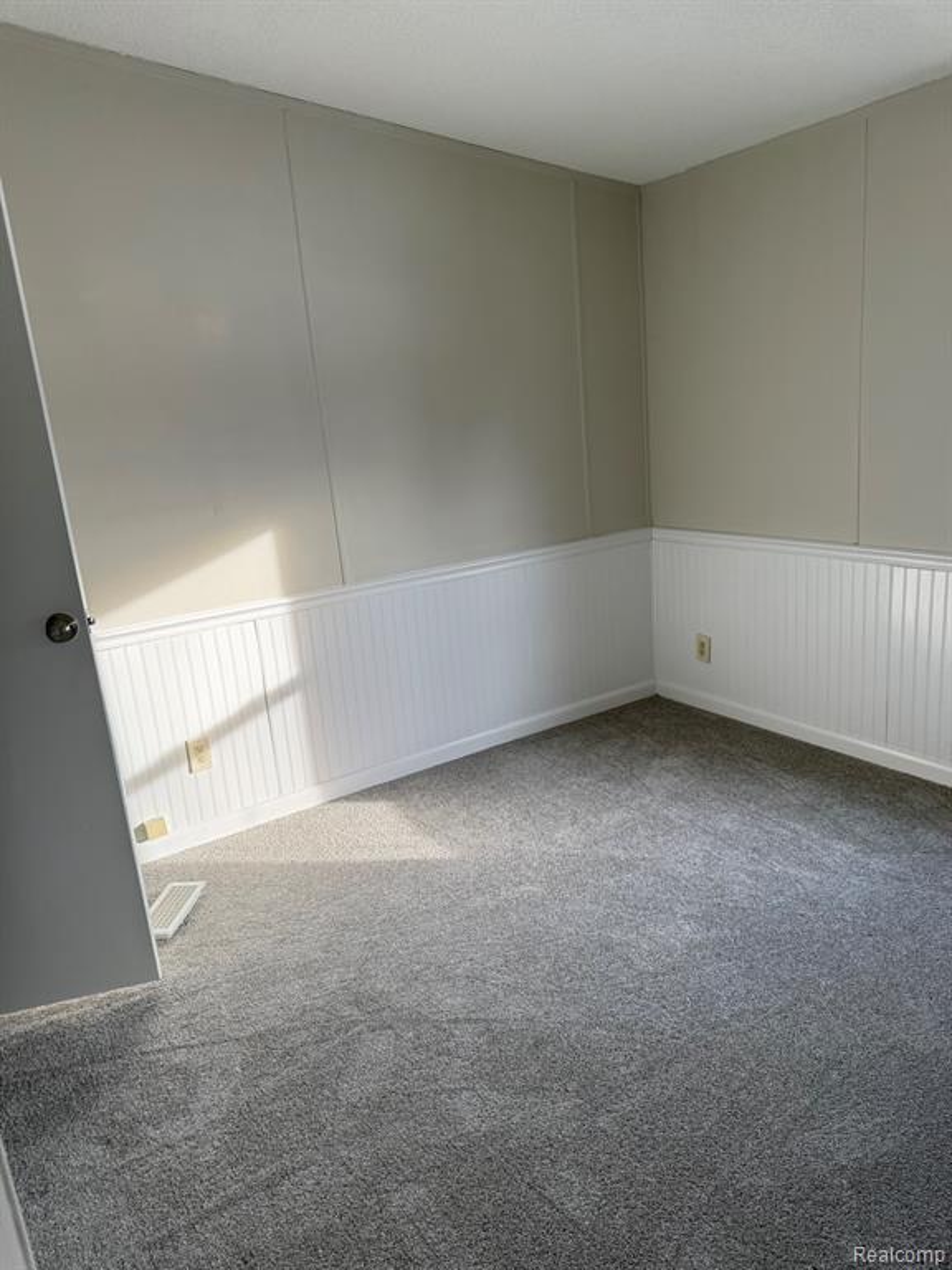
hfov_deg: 56.8
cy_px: 635
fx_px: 880
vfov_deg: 71.6
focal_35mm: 24
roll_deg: +5.8
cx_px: 476
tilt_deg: -14.1
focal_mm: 6.76
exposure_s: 1/272
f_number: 1.78
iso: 80
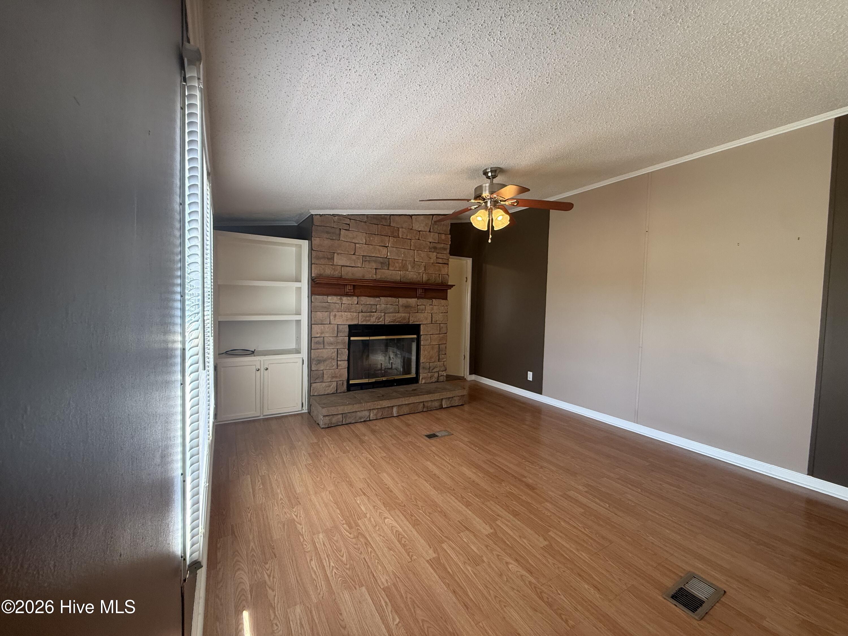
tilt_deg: -2.7
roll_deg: -0.8
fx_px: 343
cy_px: 318
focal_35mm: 14
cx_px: 424
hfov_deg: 102.1
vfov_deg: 85.7
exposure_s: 1/120
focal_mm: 2.22
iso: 200
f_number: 2.2
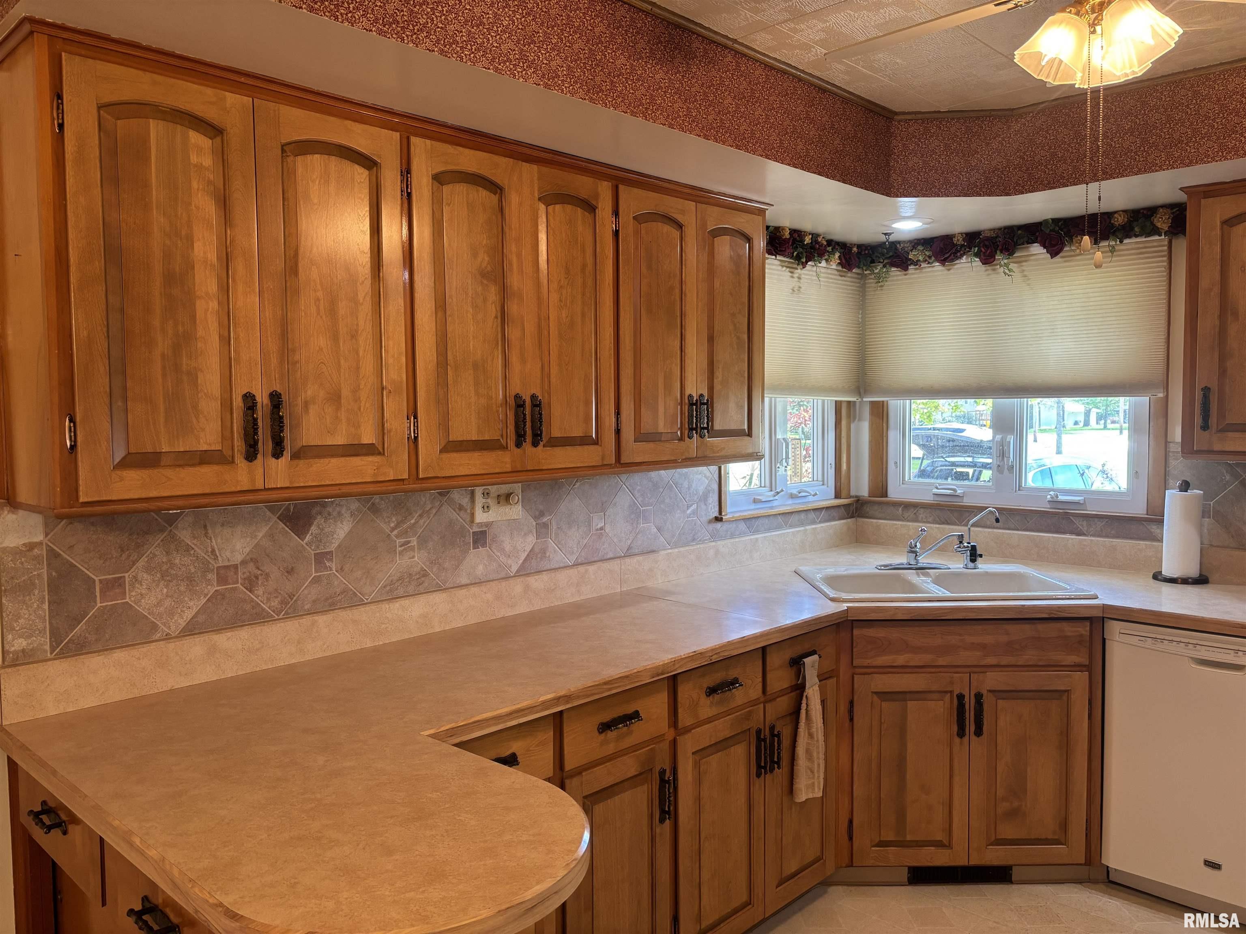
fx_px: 936
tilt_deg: -2.8
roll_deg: +0.6
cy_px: 467
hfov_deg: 67.3
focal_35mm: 26
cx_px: 623
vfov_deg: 53.1
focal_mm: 5.96
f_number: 1.6
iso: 100
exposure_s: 1/60
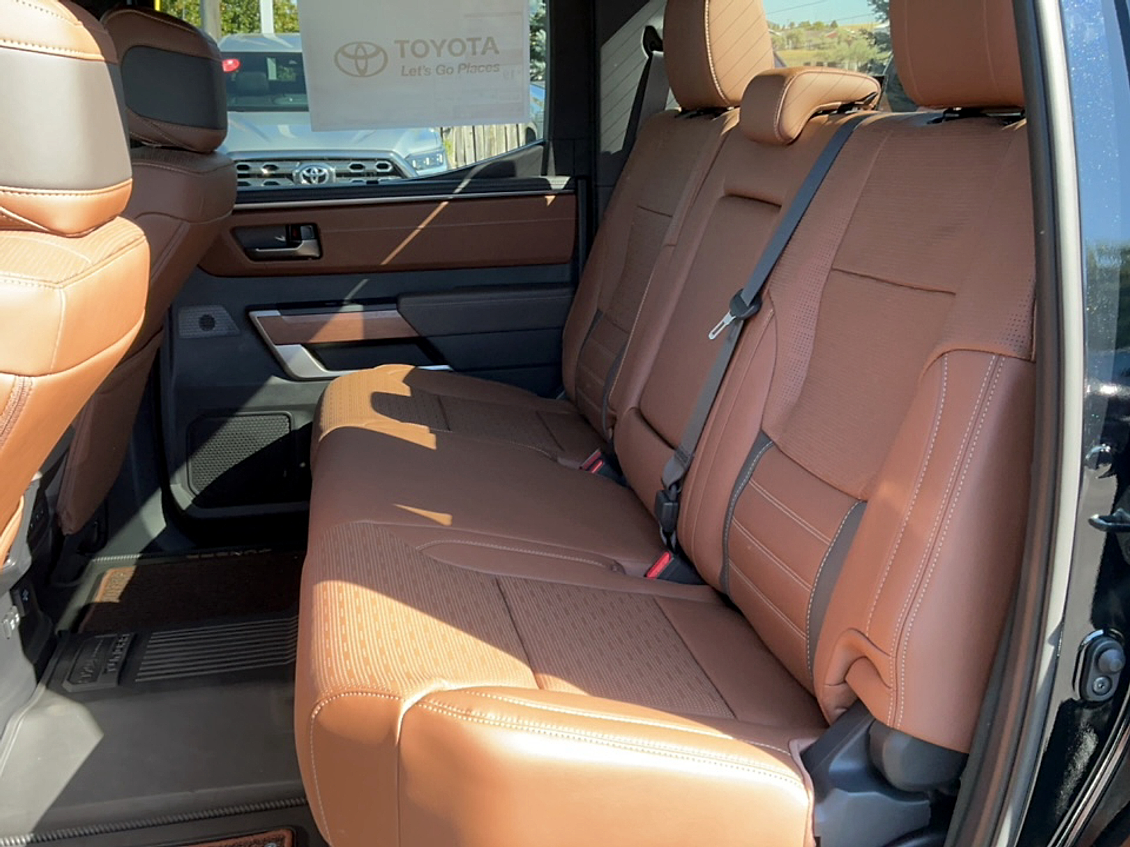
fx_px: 979
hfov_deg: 60.0
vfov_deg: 46.8
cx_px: 565
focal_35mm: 30
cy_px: 424
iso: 32
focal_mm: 3
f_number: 1.8
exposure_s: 1/134
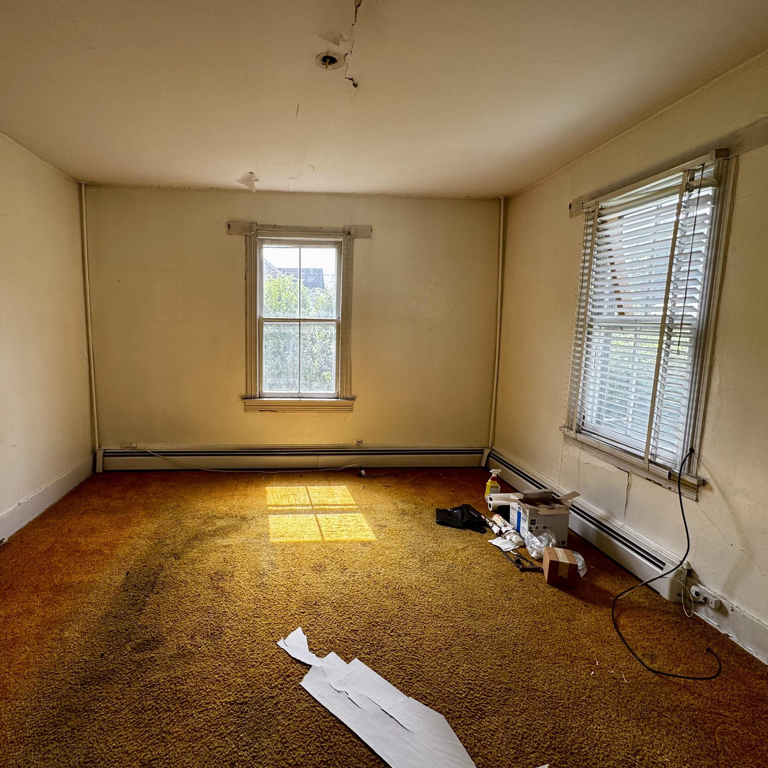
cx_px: 316
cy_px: 376
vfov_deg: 84.0
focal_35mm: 17
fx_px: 427
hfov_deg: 83.2
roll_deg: -0.9
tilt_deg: -8.2
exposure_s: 1/114
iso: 40
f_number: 2.2
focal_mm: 2.22
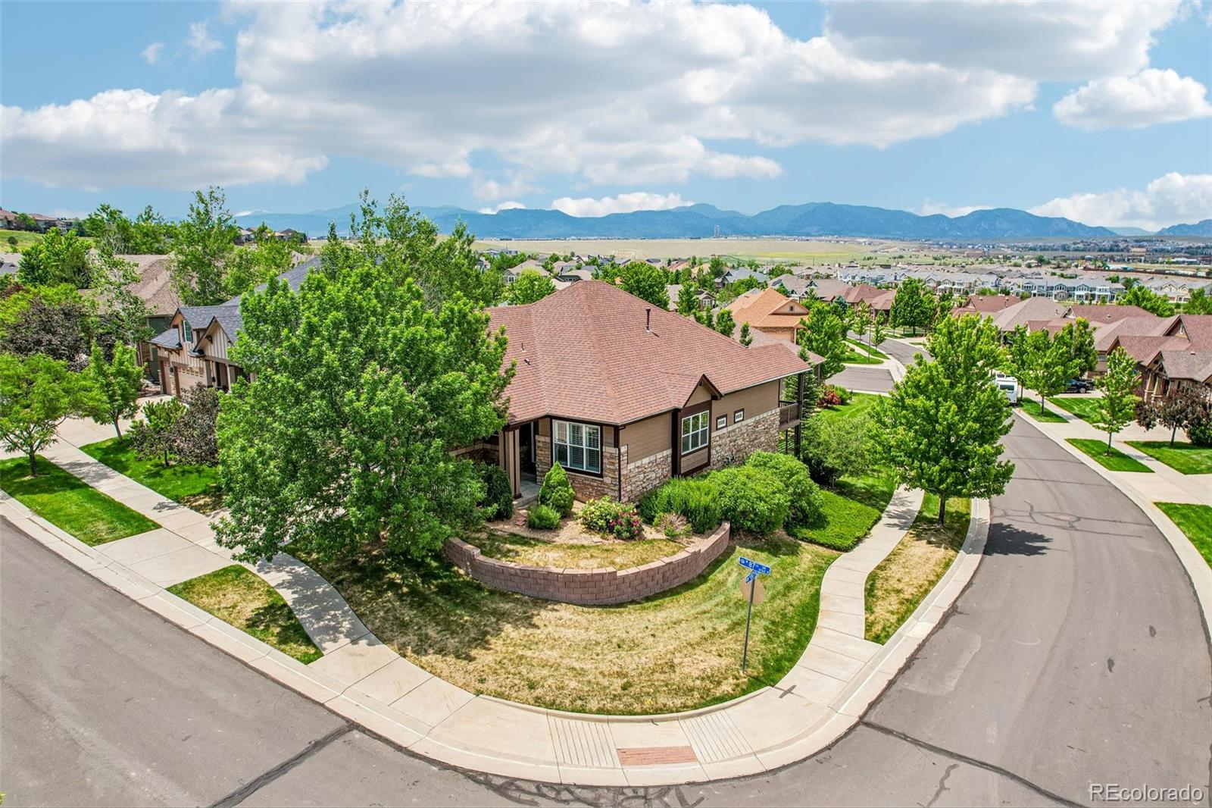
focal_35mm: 22
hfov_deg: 78.6
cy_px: 404
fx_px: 740
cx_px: 606
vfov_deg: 57.2
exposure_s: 1/320
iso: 100
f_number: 2.8
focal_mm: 8.4
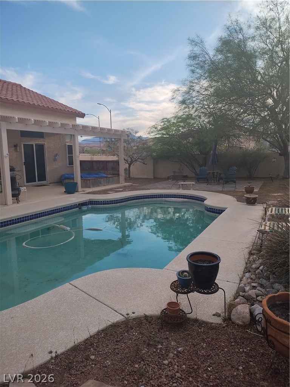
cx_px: 145
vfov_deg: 69.4
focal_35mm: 25
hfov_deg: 54.9
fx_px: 279
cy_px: 194
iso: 100
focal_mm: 4.71
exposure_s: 1/3065
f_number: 1.7
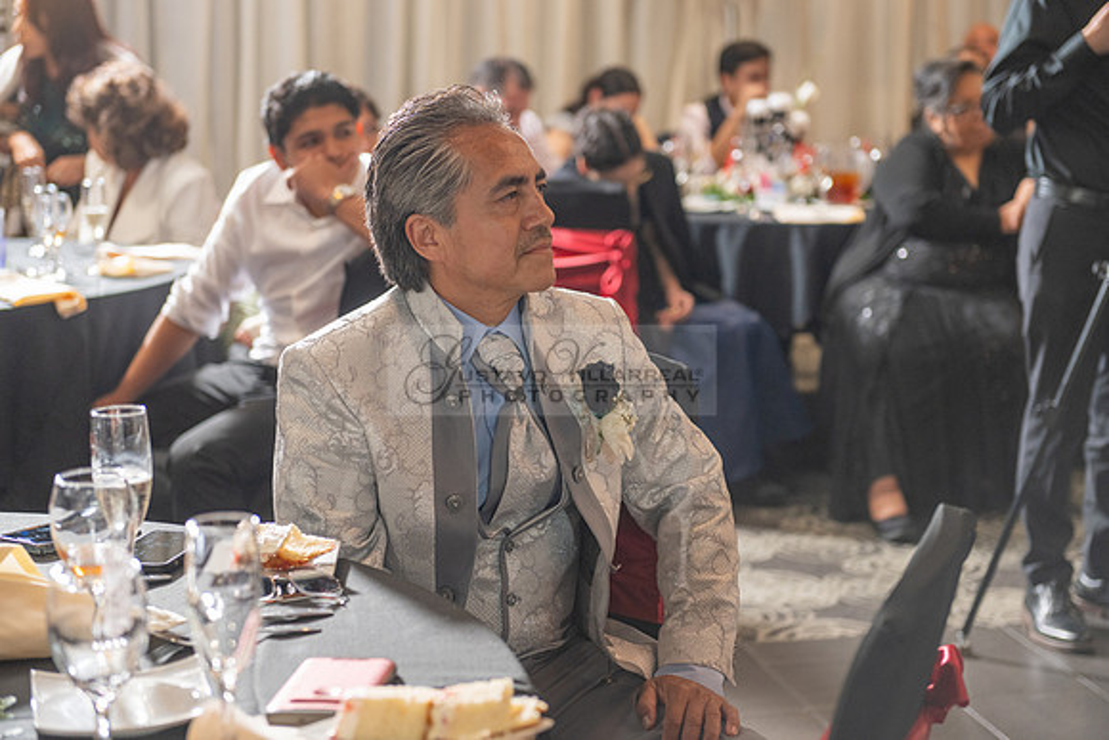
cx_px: 554
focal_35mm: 70
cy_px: 370
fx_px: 2157
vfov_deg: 19.5
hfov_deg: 28.8
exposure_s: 1/125
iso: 800
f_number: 3.5
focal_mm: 70
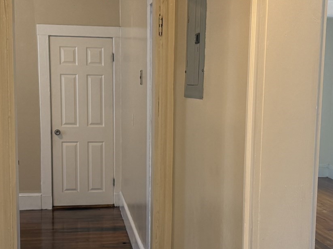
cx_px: 181
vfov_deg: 24.3
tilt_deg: -7.2
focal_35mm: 60
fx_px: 577
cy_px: 166
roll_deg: -1.0
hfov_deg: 32.2
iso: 200
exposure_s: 1/116
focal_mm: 6.76
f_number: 1.78
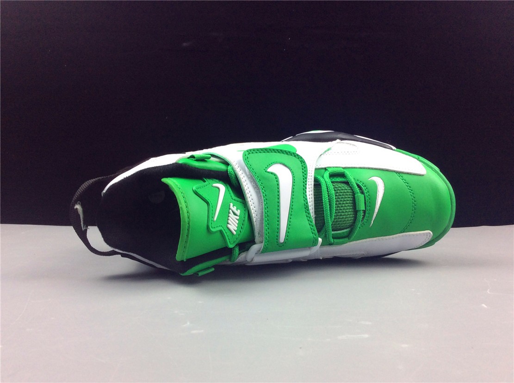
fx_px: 474
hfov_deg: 56.9
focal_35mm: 32
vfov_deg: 44.0
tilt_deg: -4.0
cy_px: 192
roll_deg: +2.2
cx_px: 257
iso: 40
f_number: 2.4
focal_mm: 3.3
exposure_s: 1/25
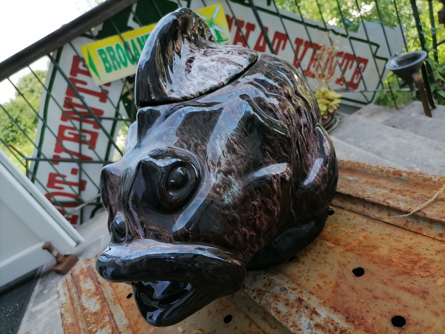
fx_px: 334
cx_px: 222
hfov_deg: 67.3
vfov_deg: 53.1
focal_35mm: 26
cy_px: 167
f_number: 1.8
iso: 50
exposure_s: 1/399
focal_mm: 5.4
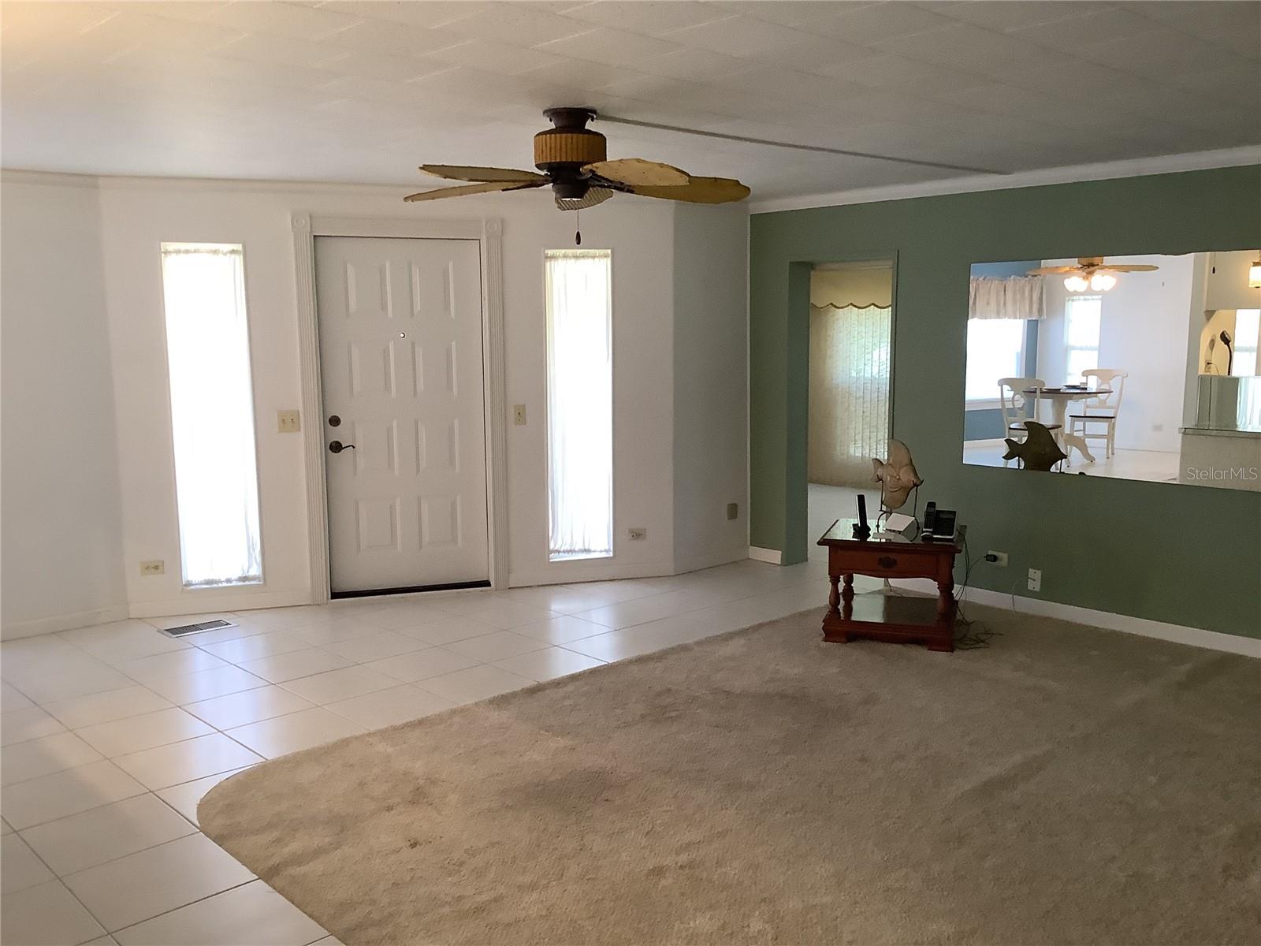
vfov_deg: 45.4
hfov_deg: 58.4
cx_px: 630
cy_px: 473
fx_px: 1129
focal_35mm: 31
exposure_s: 1/60
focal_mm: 3.3
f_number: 2.4
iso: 200
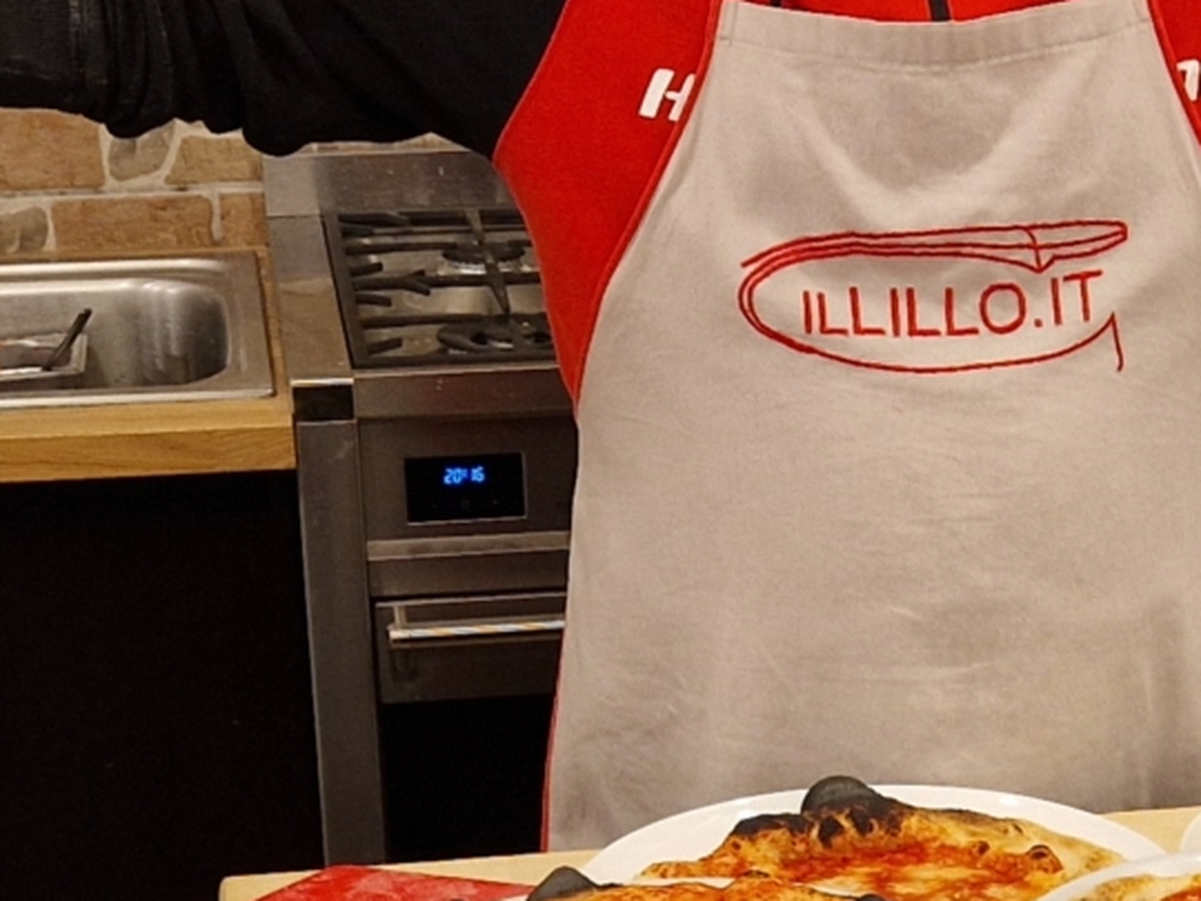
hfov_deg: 17.9
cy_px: 874
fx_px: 3782
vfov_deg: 13.4
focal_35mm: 109
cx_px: 965
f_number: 1.8
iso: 125
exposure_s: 1/100
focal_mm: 5.4
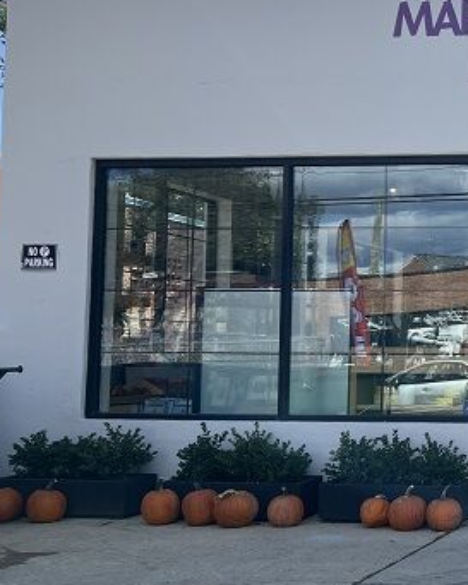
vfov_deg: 32.5
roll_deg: +0.2
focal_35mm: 58
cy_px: 303
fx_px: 1004
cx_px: 655
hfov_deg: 22.6
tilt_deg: +2.5
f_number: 1.5
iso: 50
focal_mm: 5.7
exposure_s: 1/2252
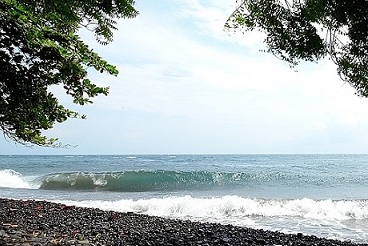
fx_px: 307
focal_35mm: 30
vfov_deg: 43.4
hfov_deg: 56.8
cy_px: 96
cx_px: 300
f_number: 22
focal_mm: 10
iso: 100
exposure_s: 1/40
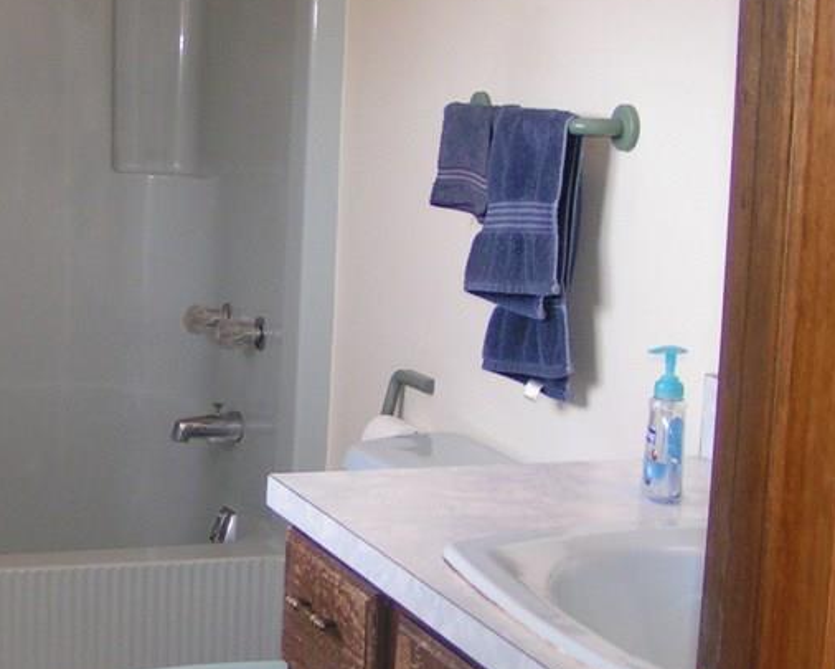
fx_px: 1854
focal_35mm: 75
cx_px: 127
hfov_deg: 24.8
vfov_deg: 20.4
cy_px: 292
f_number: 2.8
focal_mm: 5.8
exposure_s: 1/40
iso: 125
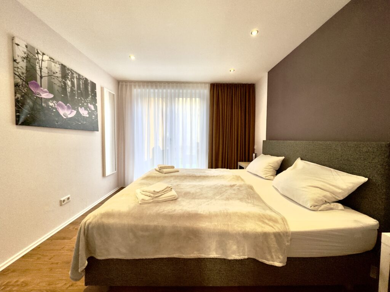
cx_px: 195
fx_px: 158
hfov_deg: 102.1
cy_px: 146
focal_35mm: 14
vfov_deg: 85.7
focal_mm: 2.22
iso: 80
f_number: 2.2
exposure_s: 1/100
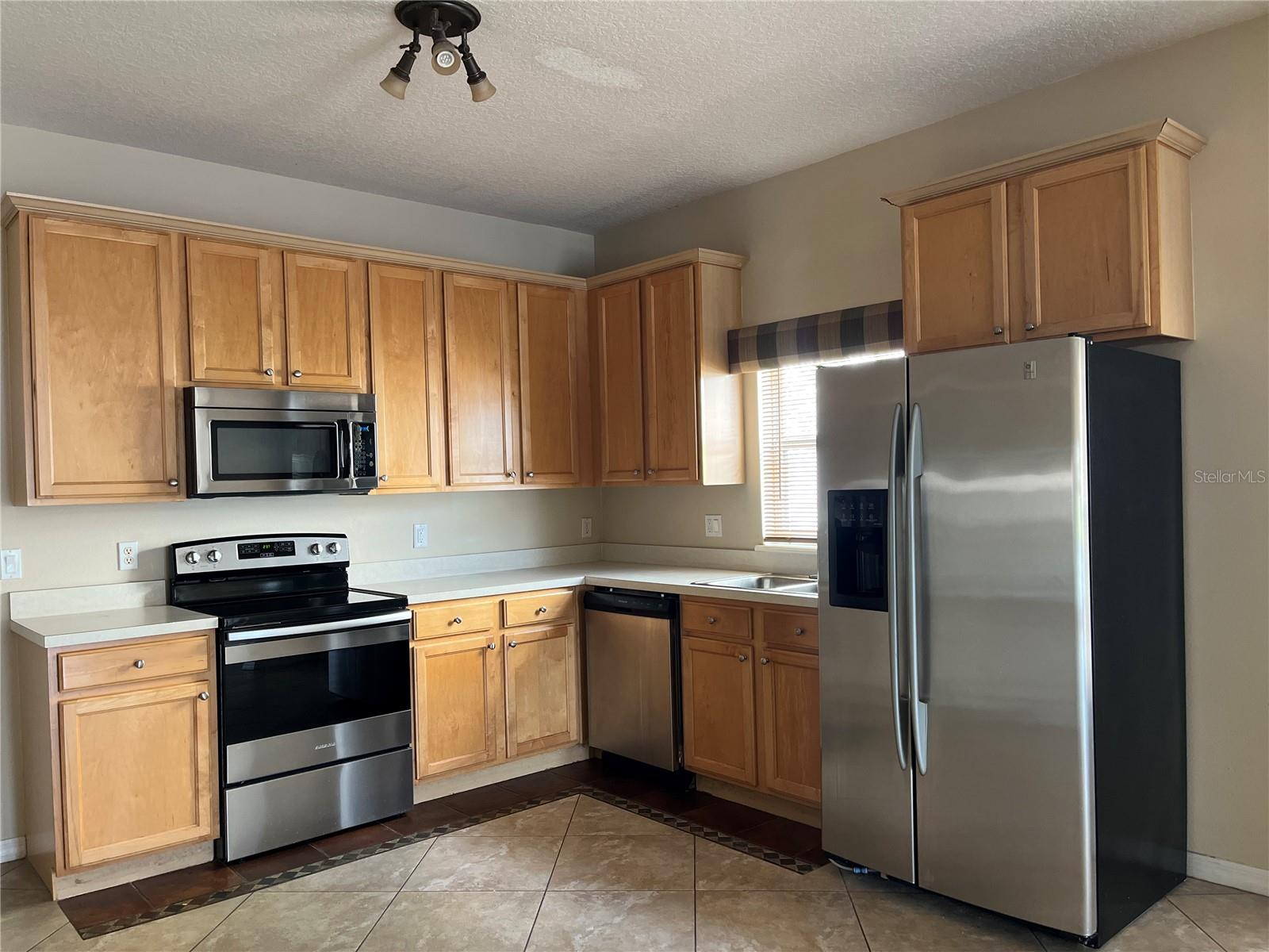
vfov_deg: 53.1
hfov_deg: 67.3
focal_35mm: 26
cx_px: 634
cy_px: 476
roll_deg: +2.5
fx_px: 953
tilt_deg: +0.9
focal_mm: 5.1
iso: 200
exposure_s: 1/60
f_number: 1.6
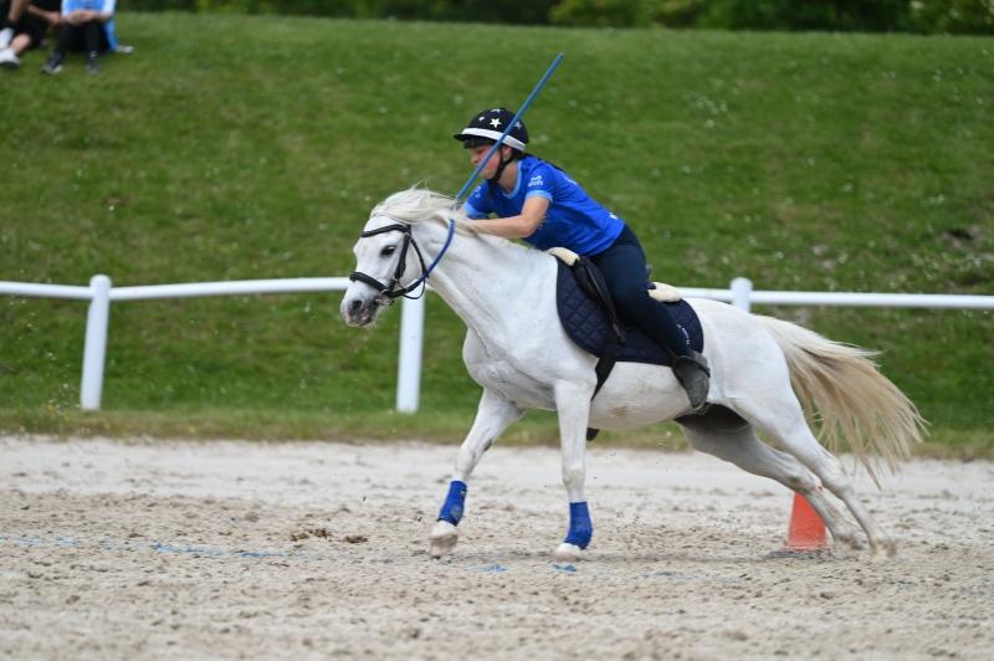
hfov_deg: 5.2
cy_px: 330
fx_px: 11035
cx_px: 497
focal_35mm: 400
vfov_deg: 3.4
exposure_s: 1/1250
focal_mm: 400
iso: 250
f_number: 5.6
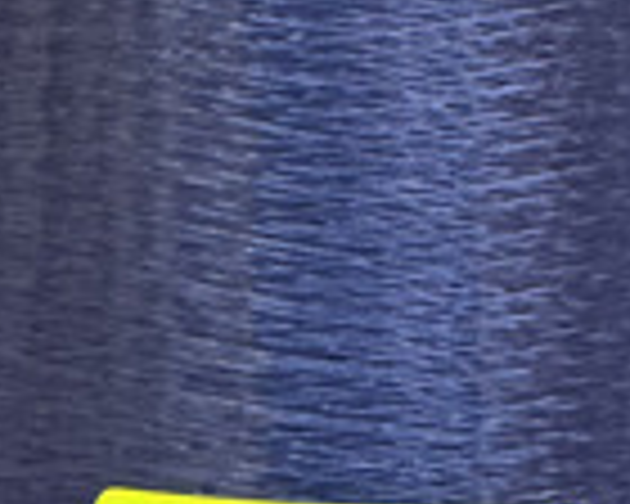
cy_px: -630
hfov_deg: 4.5
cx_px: 342
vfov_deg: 3.5
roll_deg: -1.9
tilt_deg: +1.5
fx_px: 8036
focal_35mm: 431
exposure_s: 1/33
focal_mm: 9
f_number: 2.8
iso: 200
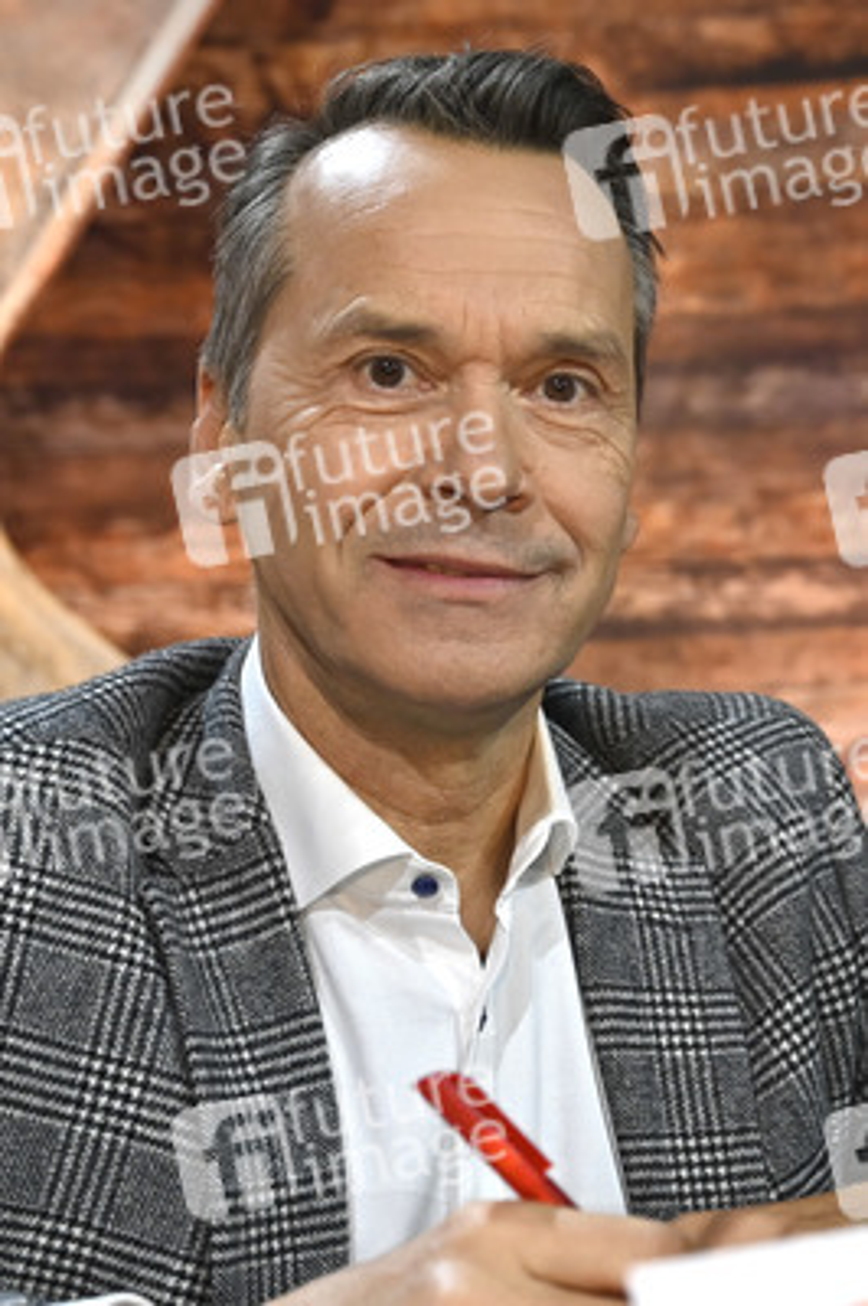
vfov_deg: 57.3
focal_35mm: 33
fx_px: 1195
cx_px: 434
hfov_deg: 39.9
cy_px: 653
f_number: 4
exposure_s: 1/200
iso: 800
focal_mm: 33
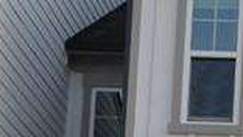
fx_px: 1451
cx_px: 414
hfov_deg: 9.2
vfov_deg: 5.3
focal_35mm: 225
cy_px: 238
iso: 200
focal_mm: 28
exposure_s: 1/160
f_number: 6.3
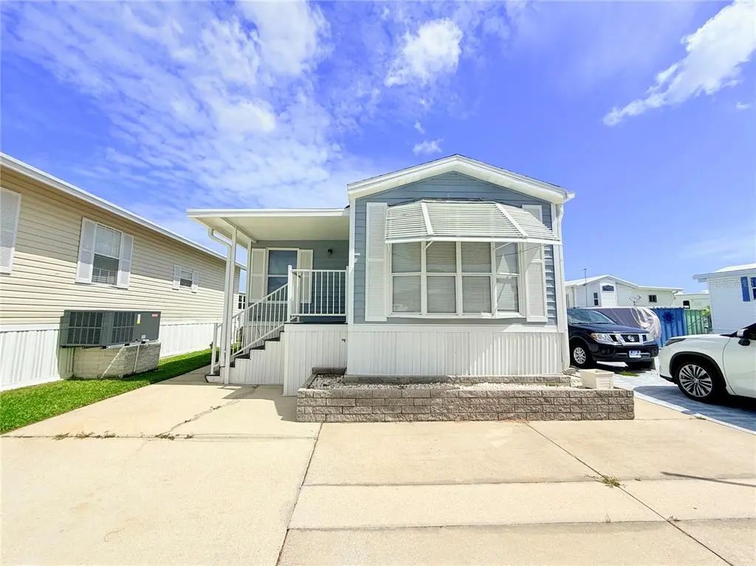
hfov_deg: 102.1
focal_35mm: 14
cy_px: 283
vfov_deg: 85.6
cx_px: 378
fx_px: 306
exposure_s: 1/4149
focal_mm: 2.22
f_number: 2.2
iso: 50
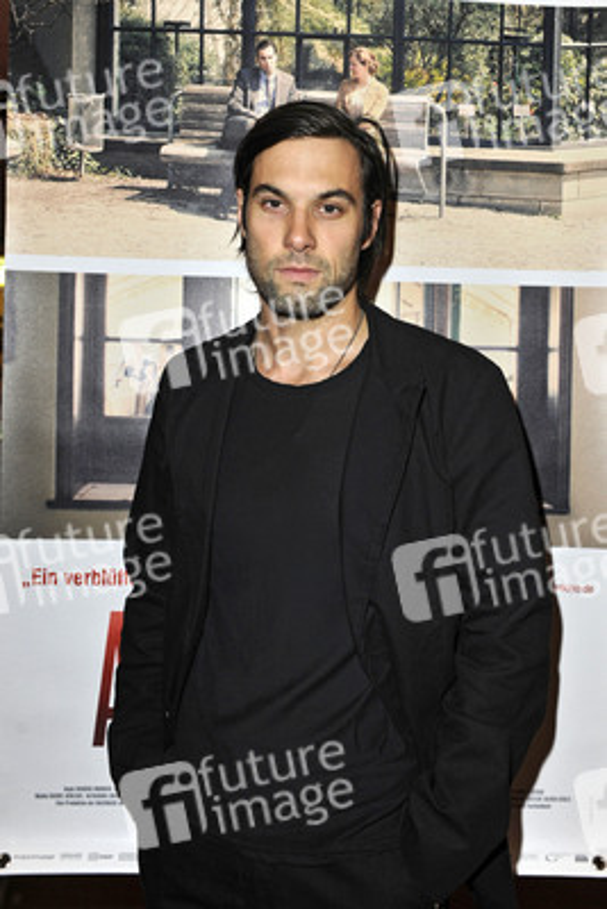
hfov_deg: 38.9
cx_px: 304
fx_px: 859
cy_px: 454
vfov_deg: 55.8
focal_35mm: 34
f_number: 5.6
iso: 1000
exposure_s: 1/60
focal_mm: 34
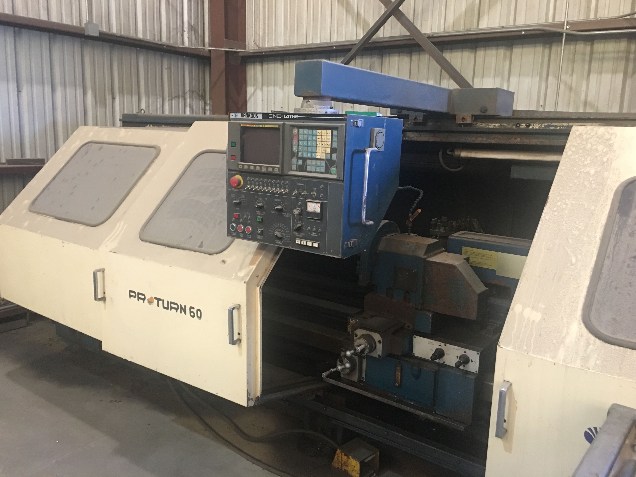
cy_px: 238
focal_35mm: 29
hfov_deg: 61.7
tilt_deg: -9.7
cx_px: 318
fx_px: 533
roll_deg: -1.4
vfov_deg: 48.2
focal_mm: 4.15
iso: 100
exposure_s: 1/15
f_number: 2.2
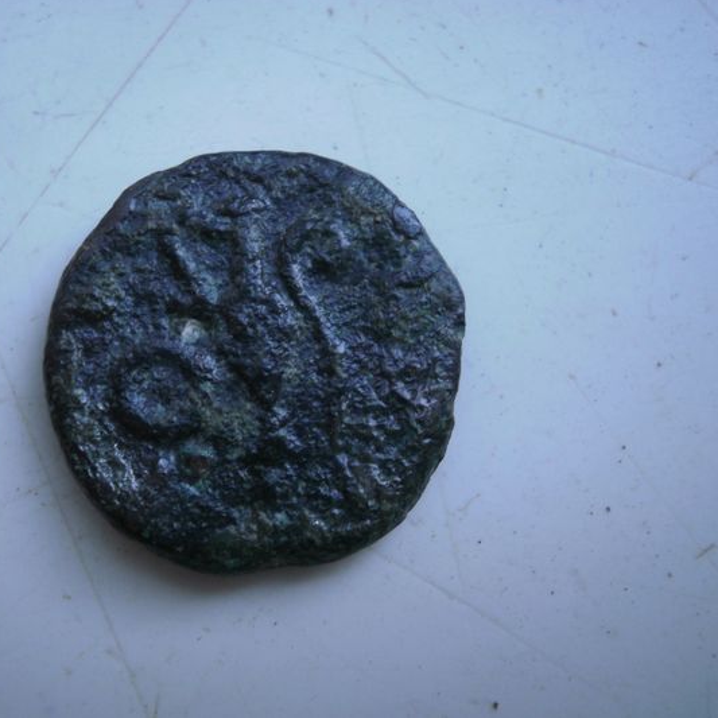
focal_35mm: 37
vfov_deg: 44.9
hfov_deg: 44.4
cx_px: 255
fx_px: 868
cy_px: 356
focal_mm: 5.45
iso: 125
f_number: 2.9
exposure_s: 1/25
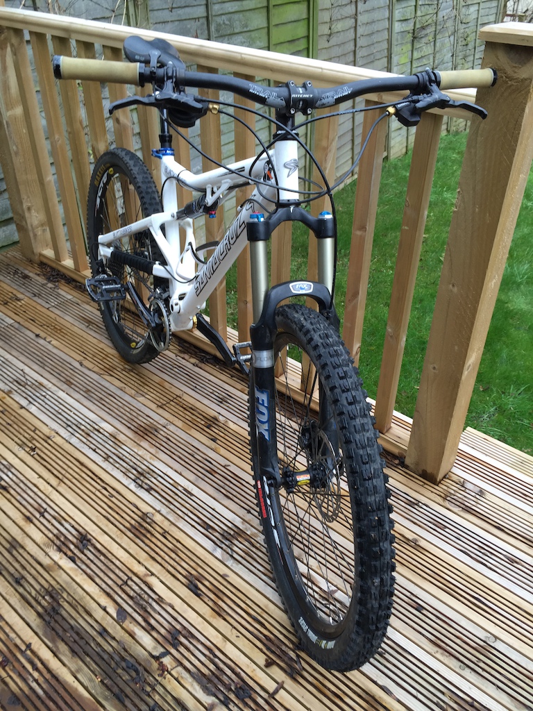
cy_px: 356
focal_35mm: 29
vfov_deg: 61.7
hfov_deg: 48.2
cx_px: 266
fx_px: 595
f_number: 2.2
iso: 32
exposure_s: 1/50
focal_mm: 4.15
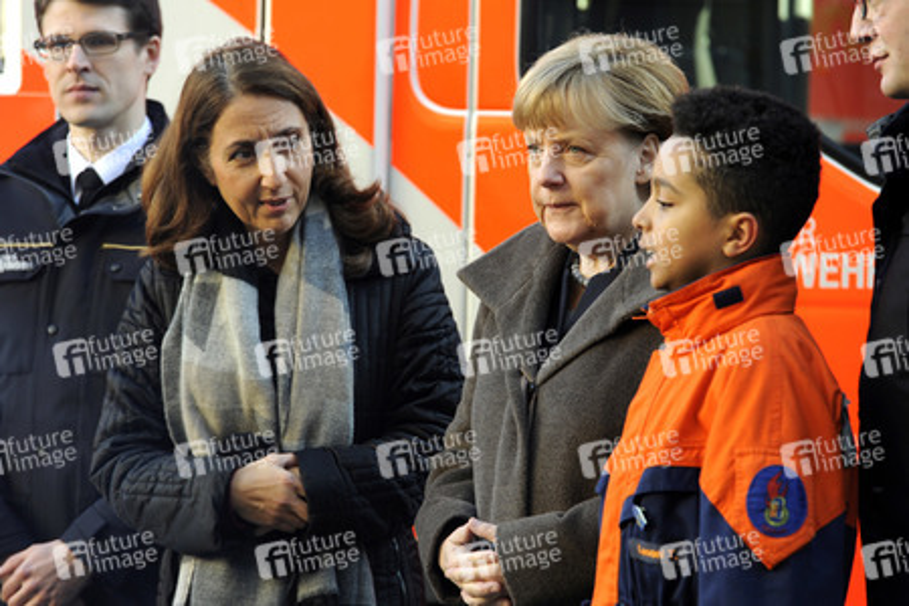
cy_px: 303
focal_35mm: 200
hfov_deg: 10.3
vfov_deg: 6.9
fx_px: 5050
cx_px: 454
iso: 640
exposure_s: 1/250
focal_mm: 200
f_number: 5
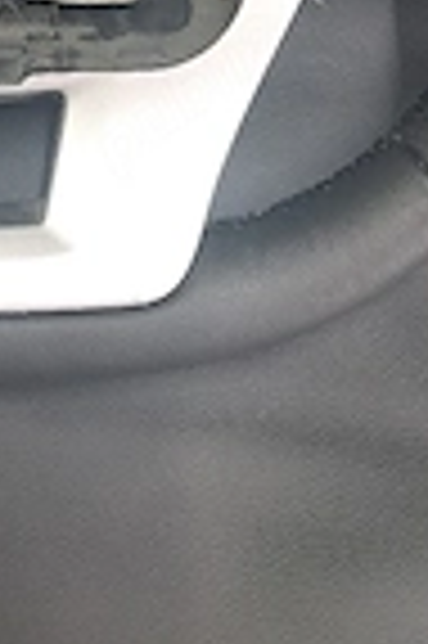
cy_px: -239
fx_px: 1251
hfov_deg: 18.8
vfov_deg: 24.4
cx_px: -18
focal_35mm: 70
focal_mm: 5.23
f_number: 1.8
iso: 160
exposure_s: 1/50
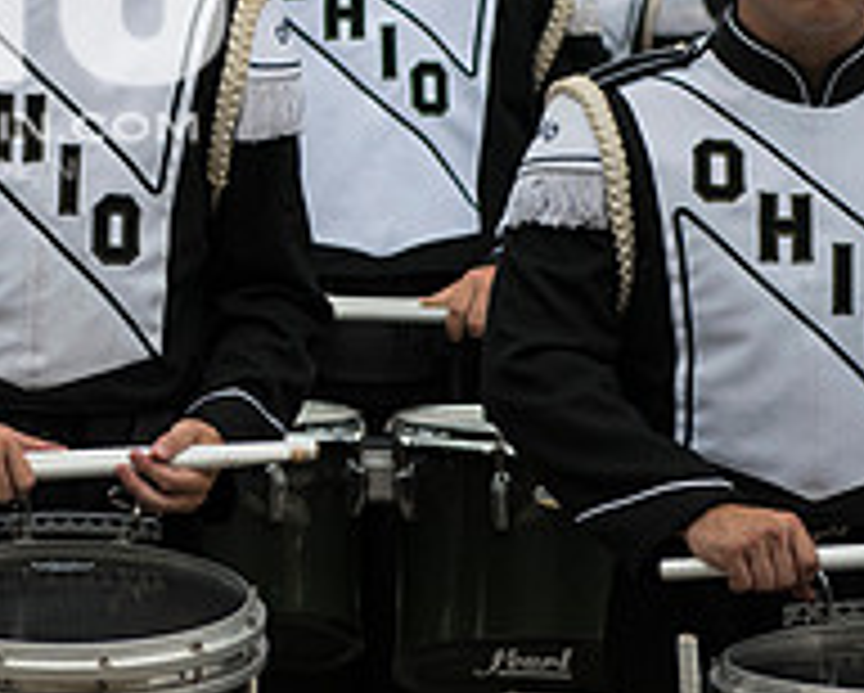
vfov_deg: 7.8
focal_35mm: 198
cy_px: -34
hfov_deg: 9.6
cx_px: -112
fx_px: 5068
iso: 1600
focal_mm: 70
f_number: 3.5
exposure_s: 1/3200
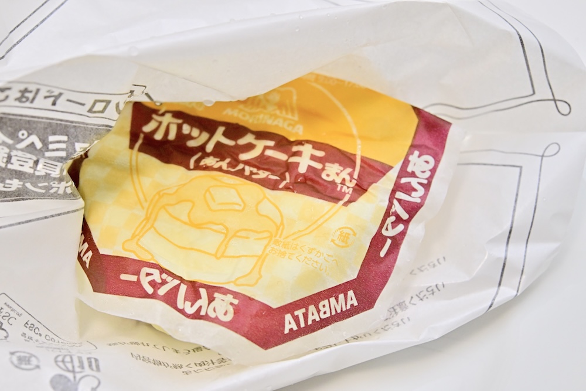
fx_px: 977
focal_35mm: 60
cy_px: 196
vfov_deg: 22.6
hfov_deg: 33.4
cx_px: 293
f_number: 9
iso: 4000
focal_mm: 60
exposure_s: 1/250
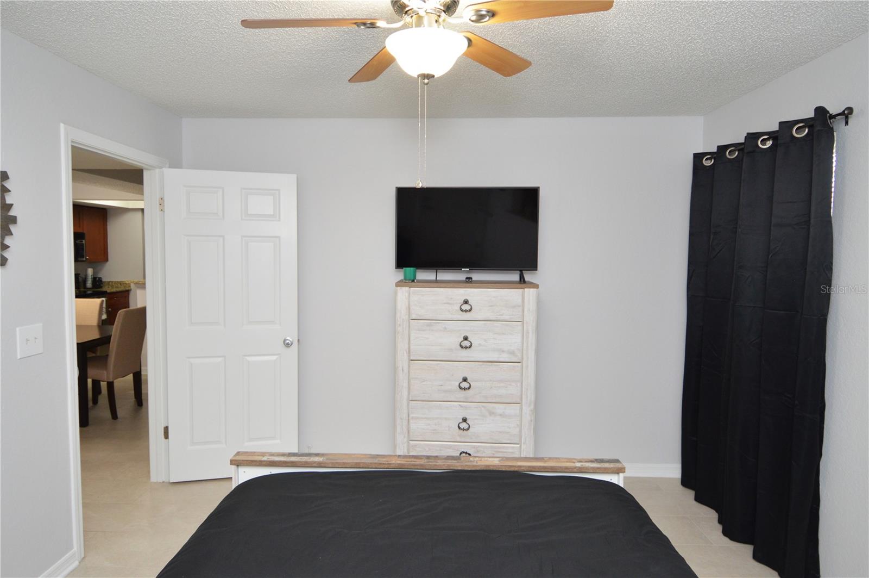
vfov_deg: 67.3
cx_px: 434
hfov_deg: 90.1
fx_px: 434
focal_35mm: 18
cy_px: 289
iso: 450
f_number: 4
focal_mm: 12
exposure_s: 1/60
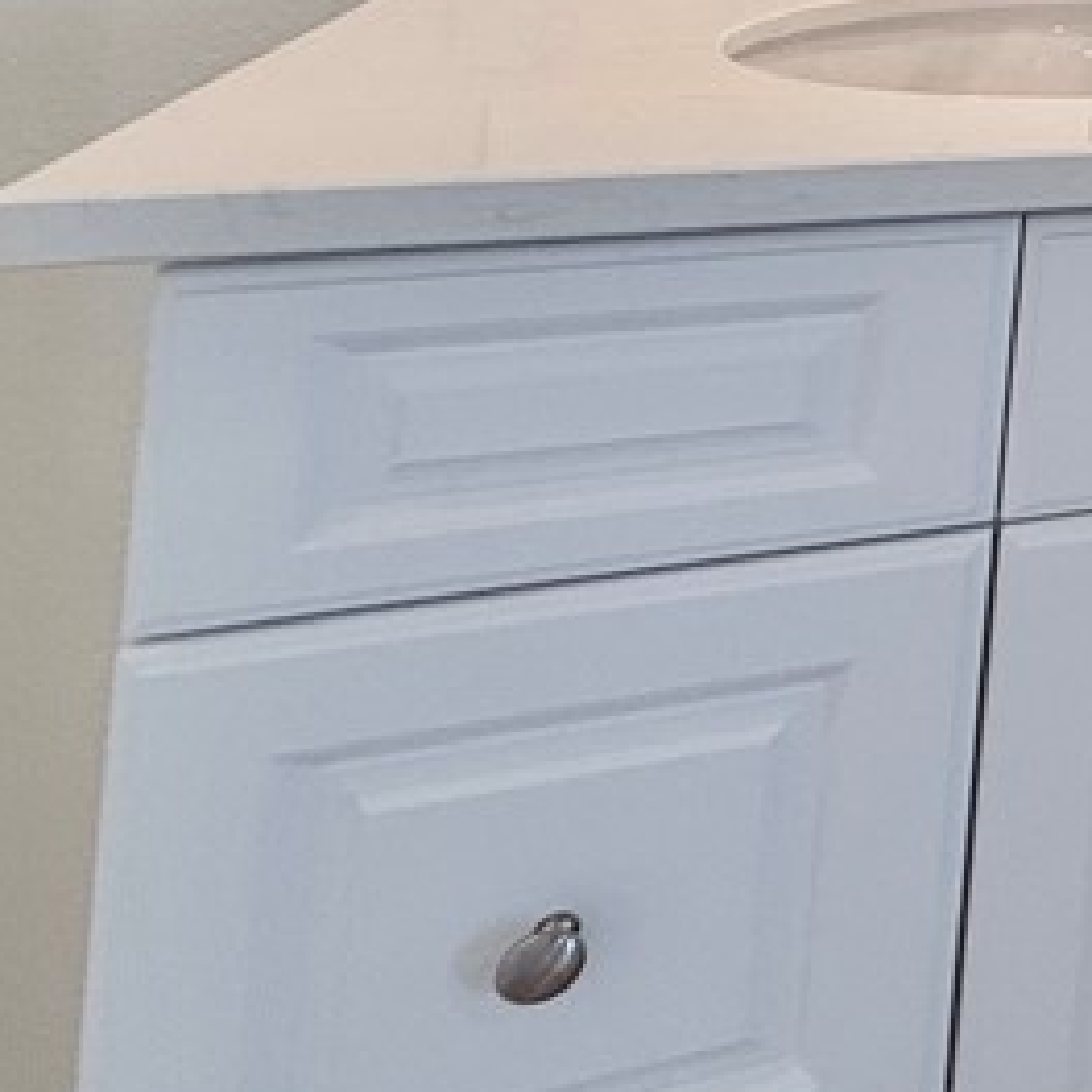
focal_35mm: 48
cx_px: 2035
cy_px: -306
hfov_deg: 21.1
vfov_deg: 29.1
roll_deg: -4.7
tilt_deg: +0.4
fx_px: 1713
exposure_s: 1/120
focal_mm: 2.22
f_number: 2.2
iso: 100
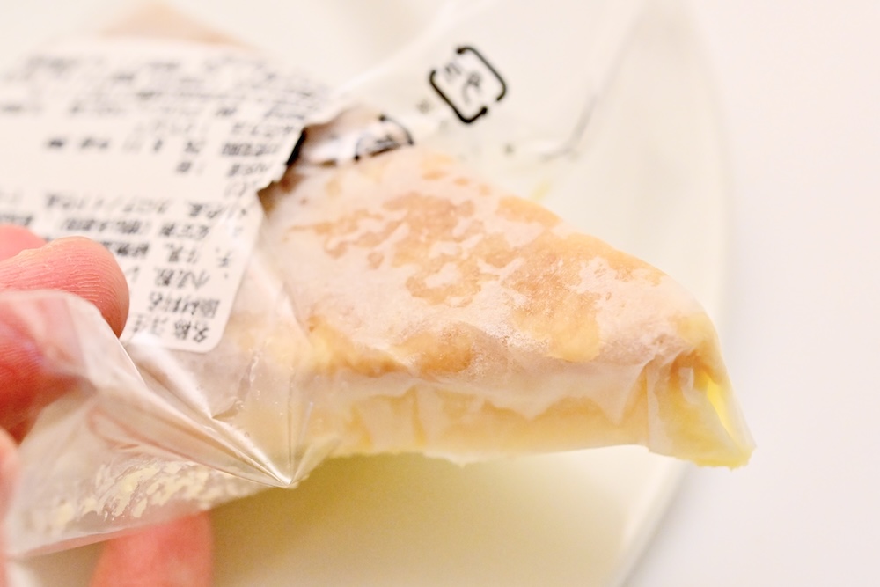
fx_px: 1467
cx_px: 440
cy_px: 294
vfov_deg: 22.6
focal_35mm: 60
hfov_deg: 33.4
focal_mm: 60
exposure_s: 1/250
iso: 6400
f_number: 7.1
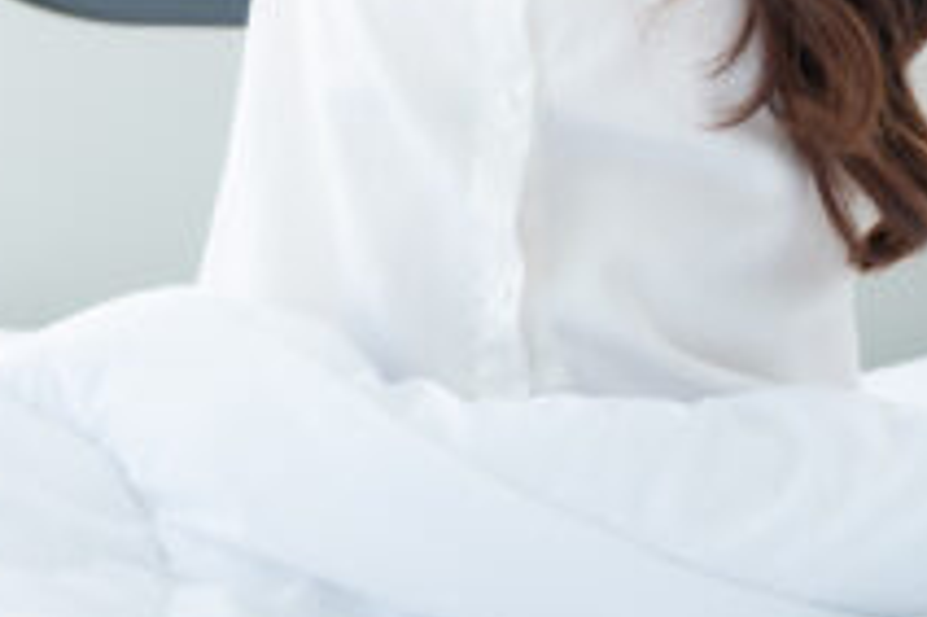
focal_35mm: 141
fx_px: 3628
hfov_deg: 14.5
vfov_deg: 9.4
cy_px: -405
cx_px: 284
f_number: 3.2
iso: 400
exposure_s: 1/400
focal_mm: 39
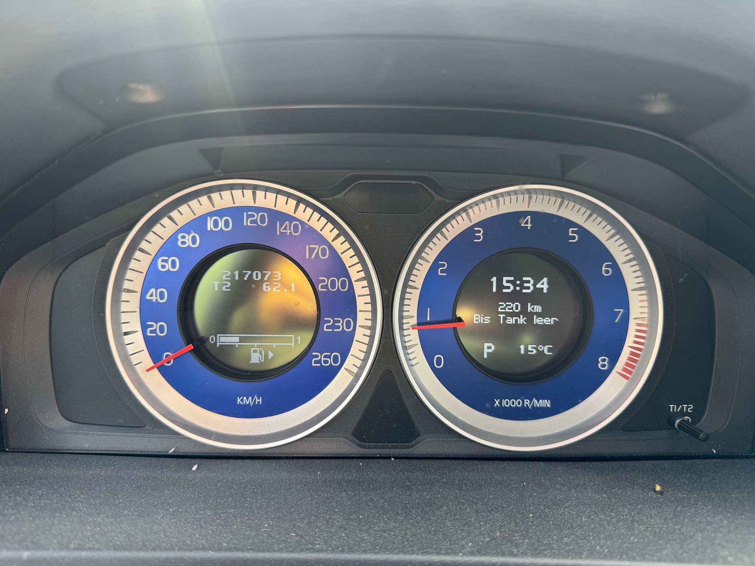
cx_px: 378
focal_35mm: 24
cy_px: 283
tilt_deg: -22.8
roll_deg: +1.1
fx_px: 523
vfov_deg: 56.8
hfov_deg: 71.6
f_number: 1.78
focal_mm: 6.76
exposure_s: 1/121
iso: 64
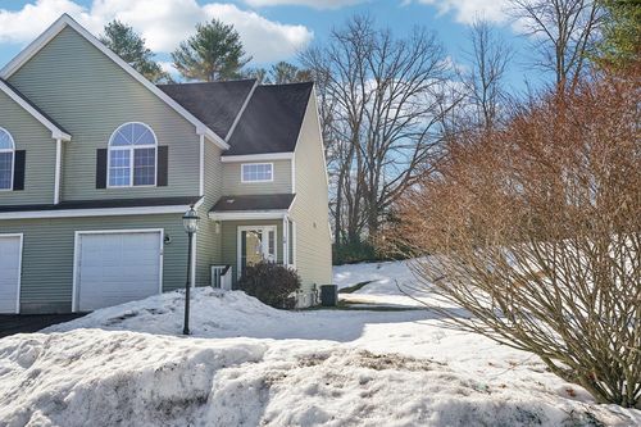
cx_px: 320
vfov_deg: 41.1
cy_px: 214
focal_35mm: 32
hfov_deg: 58.7
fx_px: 570
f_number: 8
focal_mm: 32
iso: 100
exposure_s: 1/250
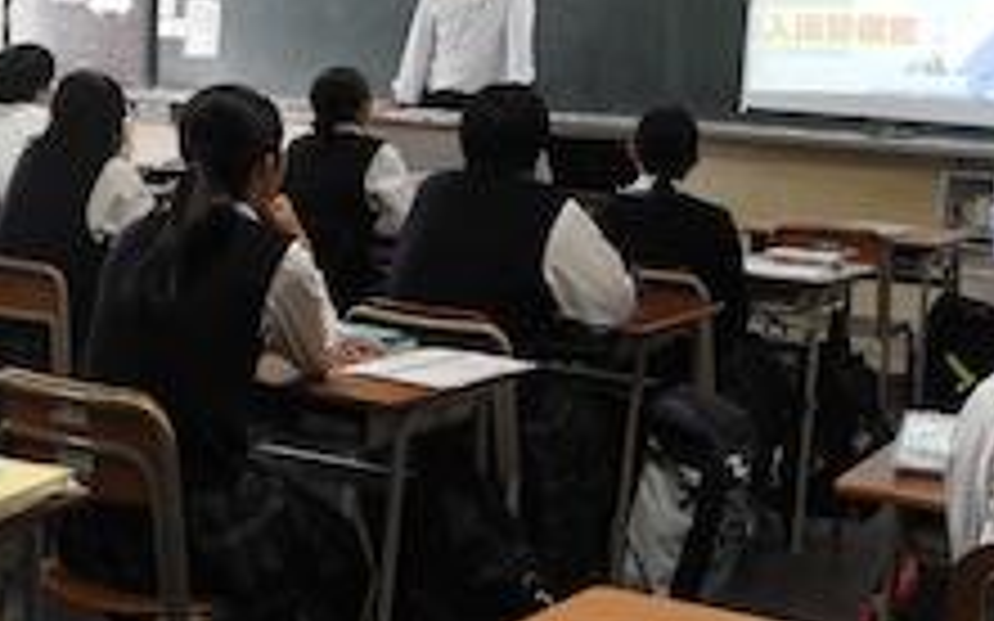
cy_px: 220
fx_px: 1815
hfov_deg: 30.4
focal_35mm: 67
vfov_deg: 19.4
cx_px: 319
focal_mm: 6.3
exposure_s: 1/80
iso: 450
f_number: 3.8
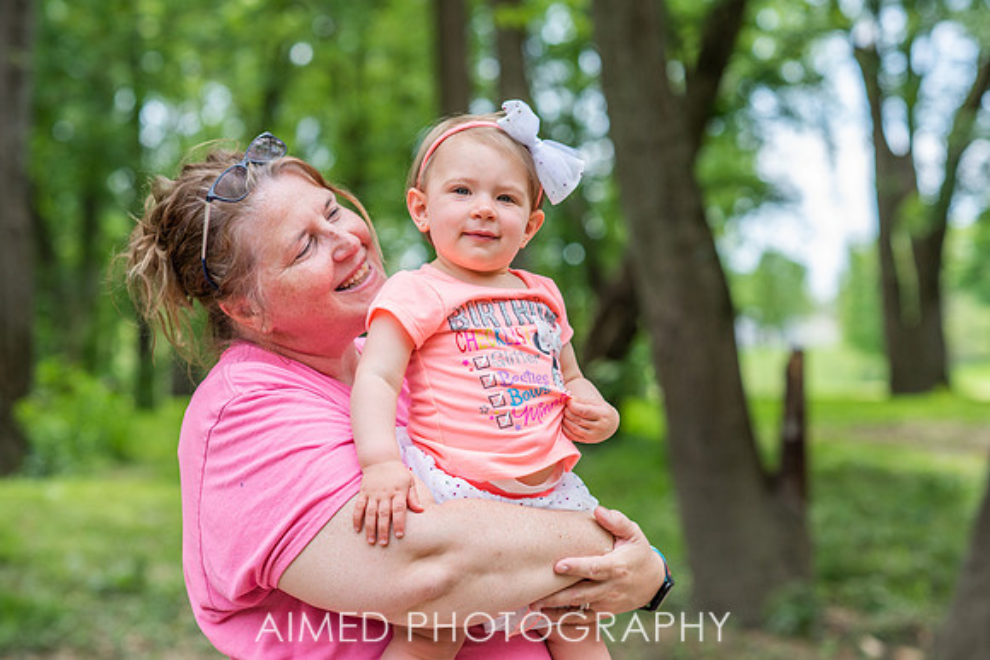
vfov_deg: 15.6
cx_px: 495
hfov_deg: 23.3
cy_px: 330
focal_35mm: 87
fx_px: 2405
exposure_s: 1/1000
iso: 320
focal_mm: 85
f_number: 3.5
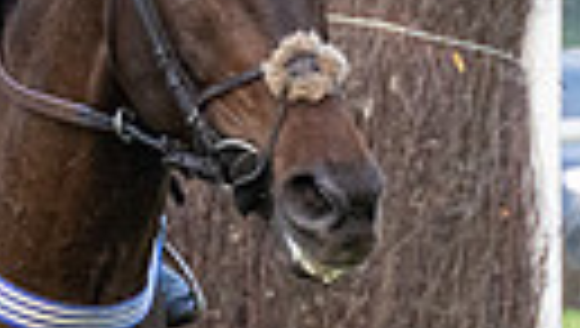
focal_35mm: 810
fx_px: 12475
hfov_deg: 2.7
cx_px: 82
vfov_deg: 1.5
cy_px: 142
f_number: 4
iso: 1250
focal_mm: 98
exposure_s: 1/1600
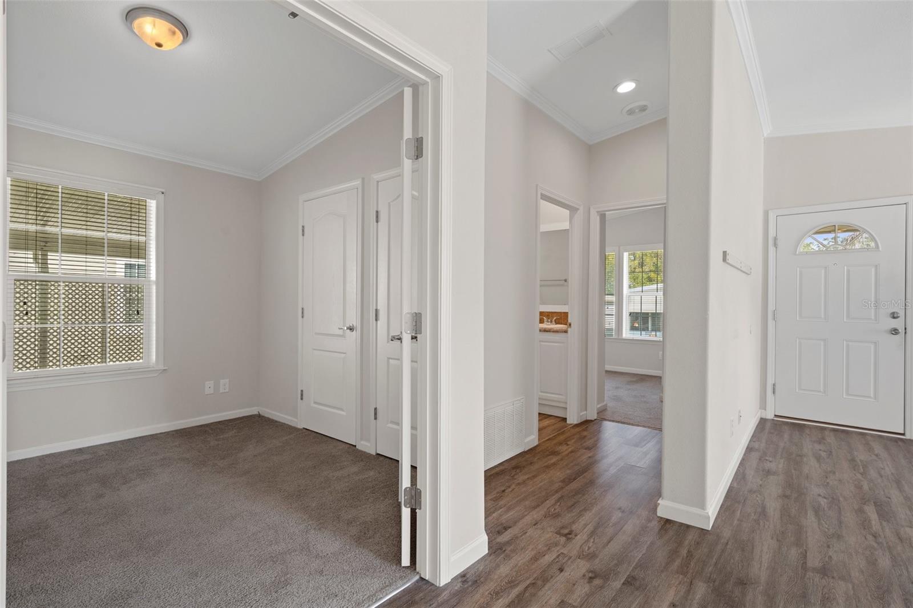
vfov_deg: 70.4
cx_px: 456
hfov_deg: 93.3
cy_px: 304
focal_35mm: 17
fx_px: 431
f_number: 8
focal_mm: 17
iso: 400
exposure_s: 1/2.5
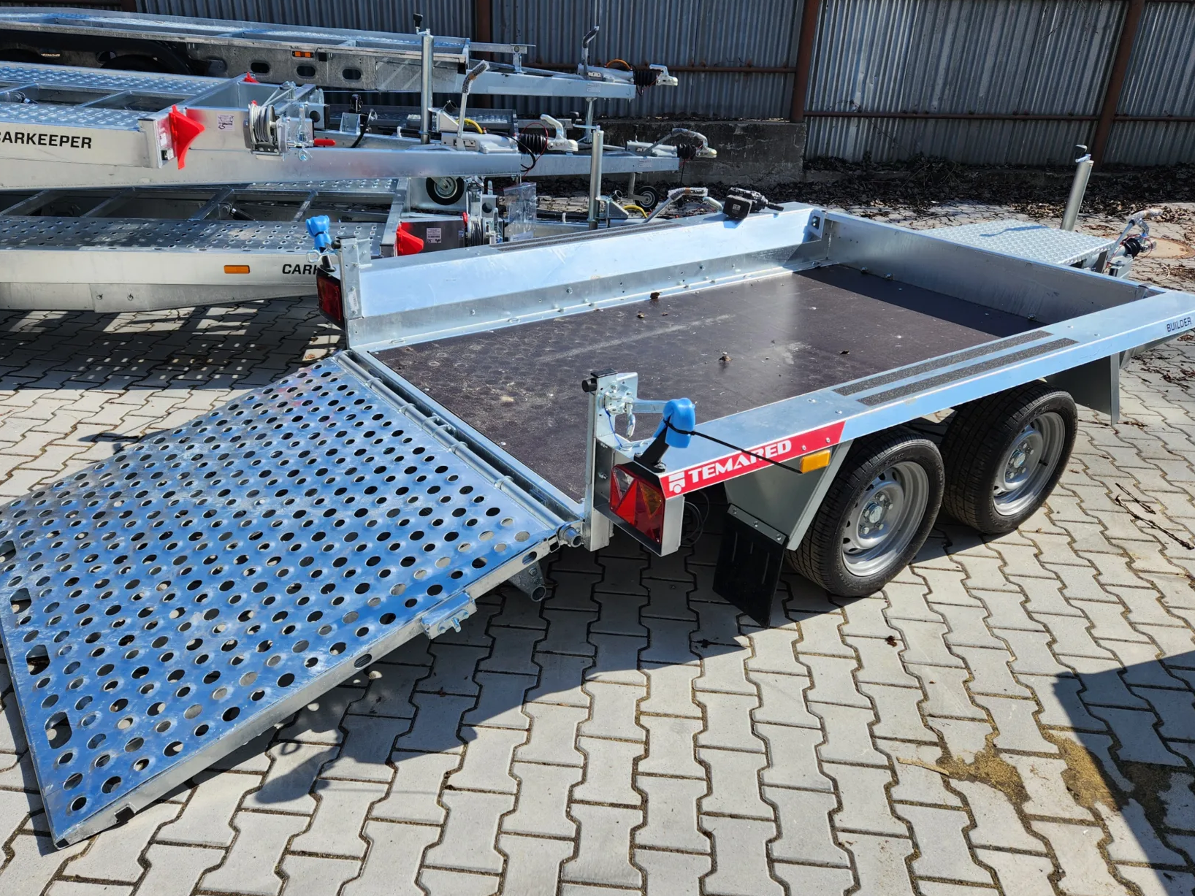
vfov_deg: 51.3
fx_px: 932
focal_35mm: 27
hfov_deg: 65.2
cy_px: 460
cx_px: 551
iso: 20
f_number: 1.8
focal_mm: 5.4
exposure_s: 1/1584
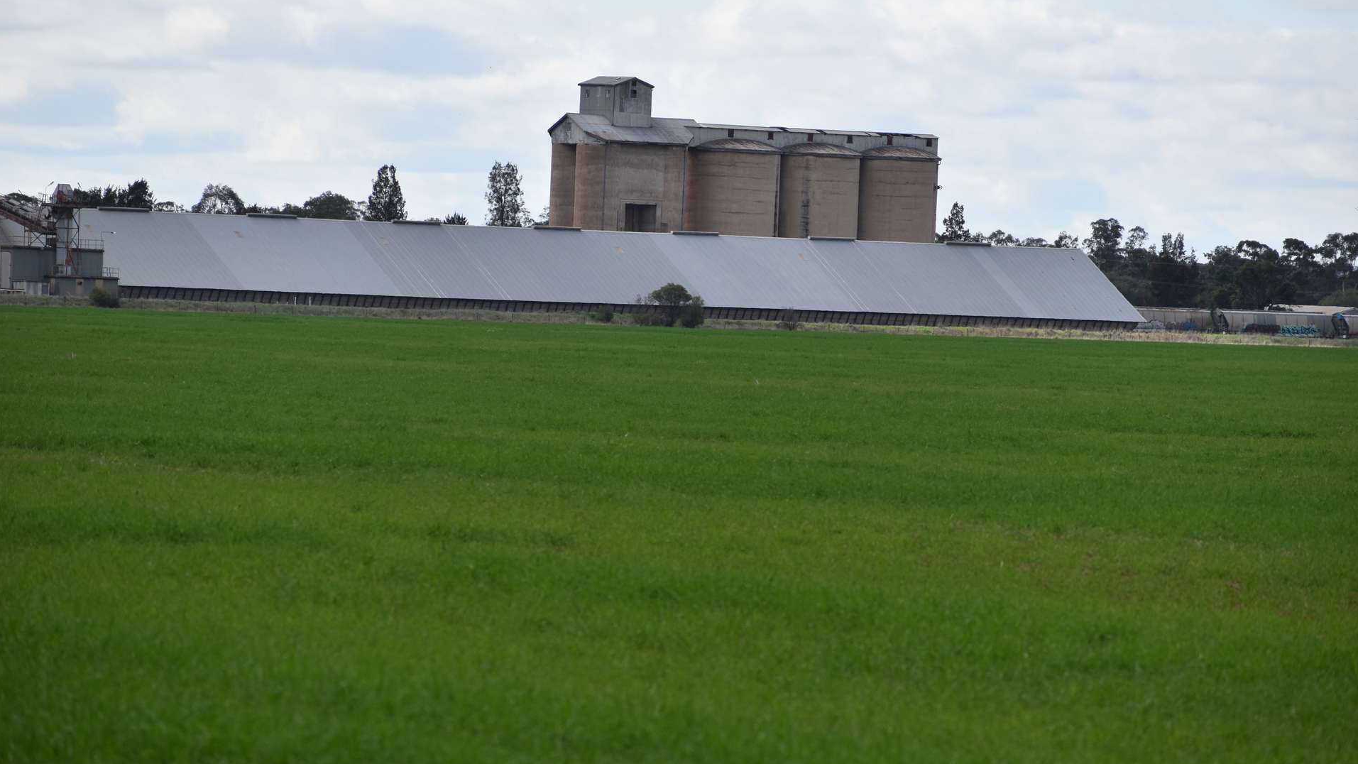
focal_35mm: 308
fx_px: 11073
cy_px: 407
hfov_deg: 7.0
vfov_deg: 4.0
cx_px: 679
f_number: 6.3
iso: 200
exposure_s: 1/640
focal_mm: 195
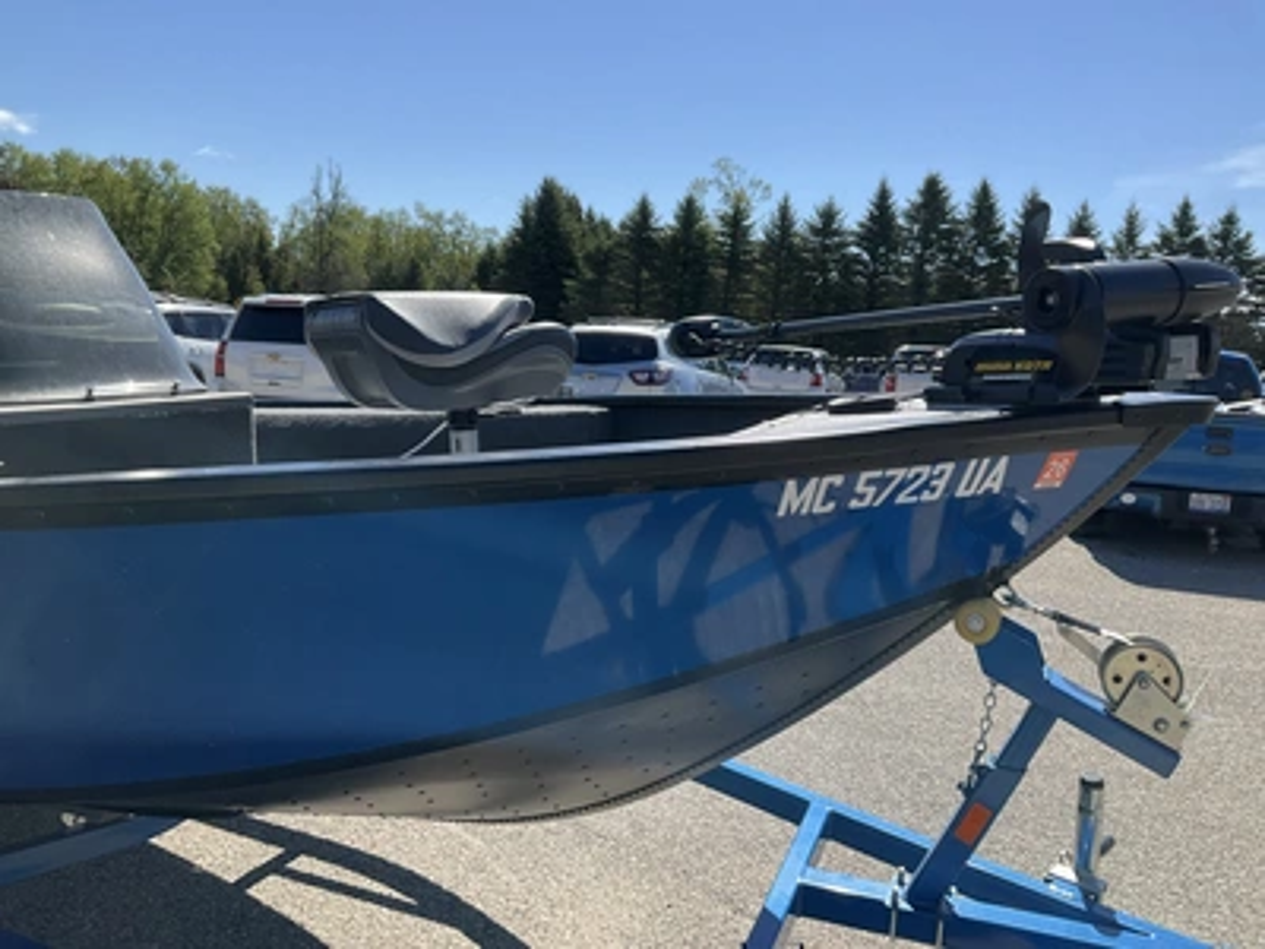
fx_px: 1060
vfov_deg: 48.2
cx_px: 632
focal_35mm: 29
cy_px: 474
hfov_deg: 61.7
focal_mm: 3
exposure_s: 1/1577
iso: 25
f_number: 1.8
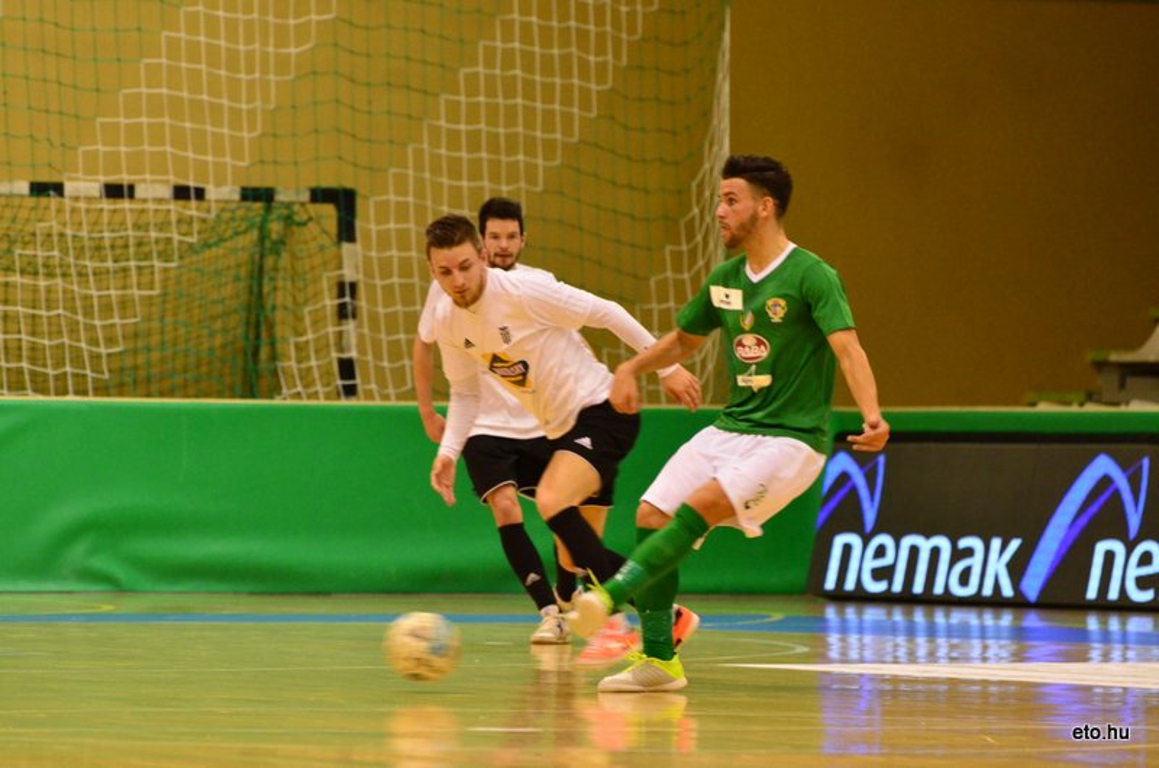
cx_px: 580
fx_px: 8916
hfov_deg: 7.4
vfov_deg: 4.9
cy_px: 384
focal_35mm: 278
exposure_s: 1/320
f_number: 5
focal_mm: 185
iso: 4000
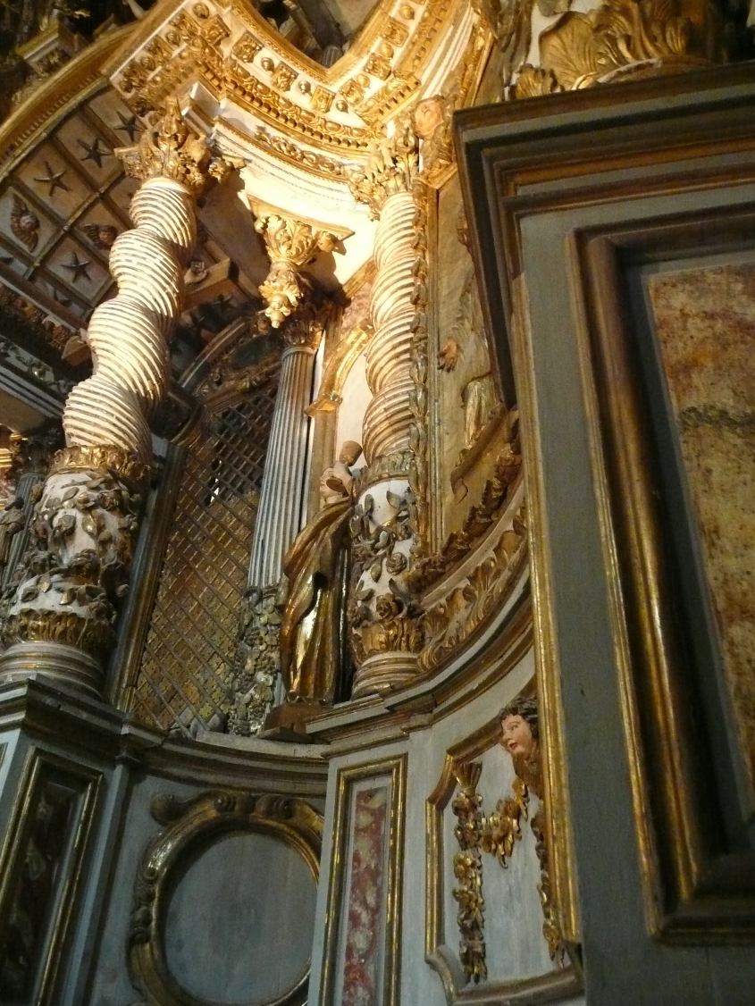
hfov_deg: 49.8
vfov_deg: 63.4
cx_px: 378
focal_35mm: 28
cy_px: 503
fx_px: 814
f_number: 3.3
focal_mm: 4.6
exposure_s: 1/15
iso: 800
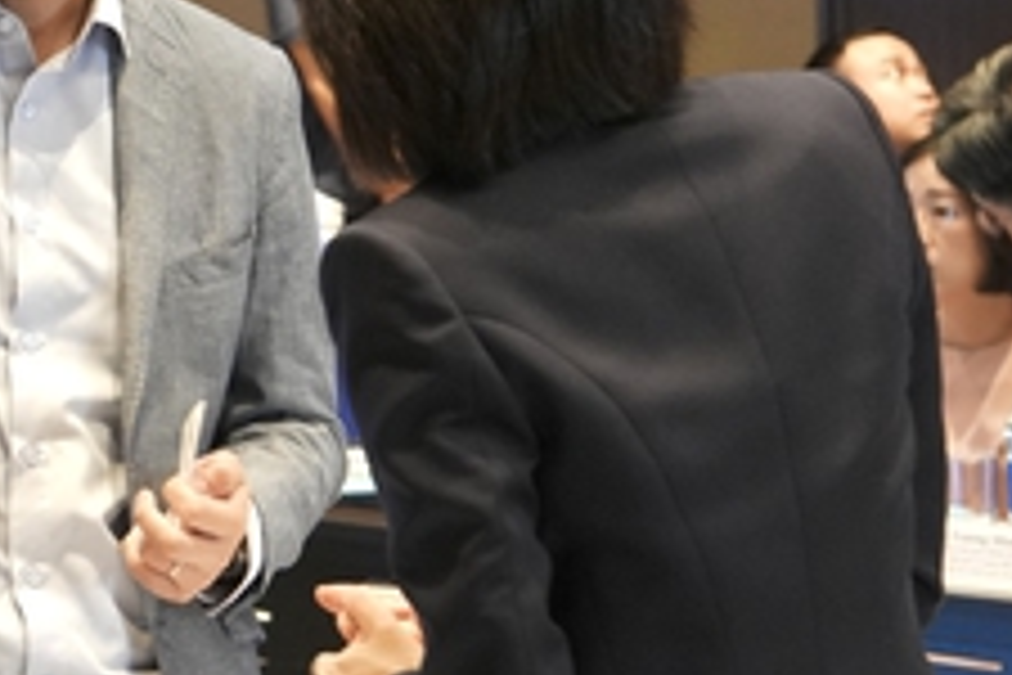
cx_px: 45
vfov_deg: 7.3
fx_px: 5284
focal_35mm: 188
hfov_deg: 10.9
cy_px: -25
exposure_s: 1/80
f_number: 3.2
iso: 1000
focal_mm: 44
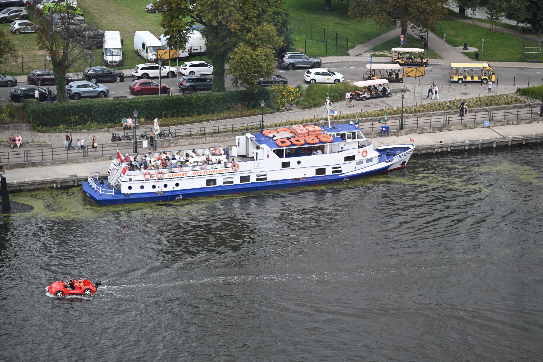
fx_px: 1810
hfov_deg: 17.1
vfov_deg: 11.4
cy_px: 181
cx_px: 272
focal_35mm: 120
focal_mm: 120
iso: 100
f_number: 5
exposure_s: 1/320
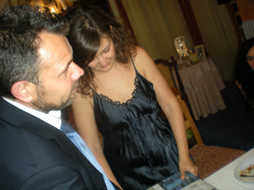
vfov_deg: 37.7
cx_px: 127
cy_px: 95
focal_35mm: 38
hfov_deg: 49.0
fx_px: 279
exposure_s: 1/60
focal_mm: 6.3
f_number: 3.1
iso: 85
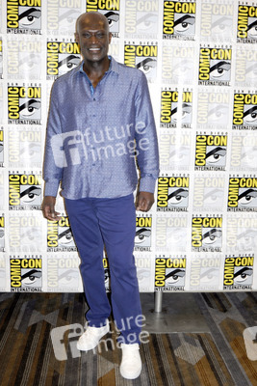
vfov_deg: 53.1
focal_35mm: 36
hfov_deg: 36.9
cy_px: 193
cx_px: 128
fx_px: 385
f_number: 3.5
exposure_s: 1/60
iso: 200
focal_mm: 24
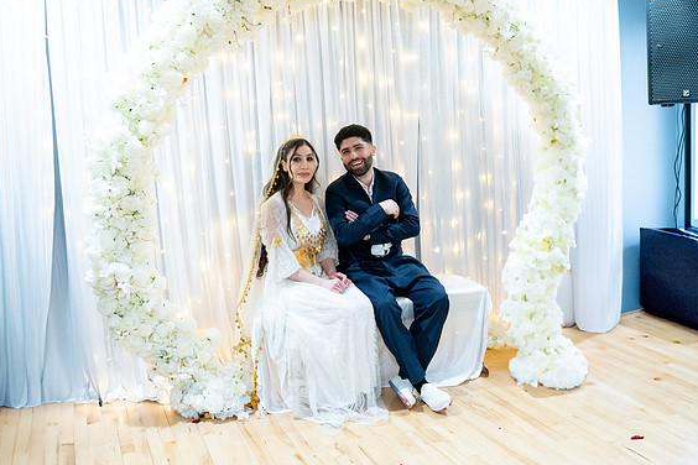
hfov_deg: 53.1
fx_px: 698
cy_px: 231
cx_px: 351
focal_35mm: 36
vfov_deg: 36.9
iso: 5000
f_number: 2.8
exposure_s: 1/200
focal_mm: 35
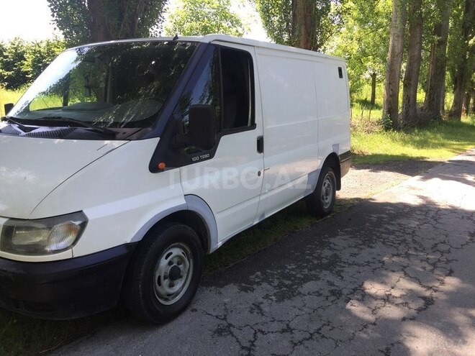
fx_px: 398
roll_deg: -3.3
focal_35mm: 29
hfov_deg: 61.7
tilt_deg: -10.2
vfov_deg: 48.2
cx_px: 238
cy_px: 178
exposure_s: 1/260
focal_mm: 4.15
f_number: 2.2
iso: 32
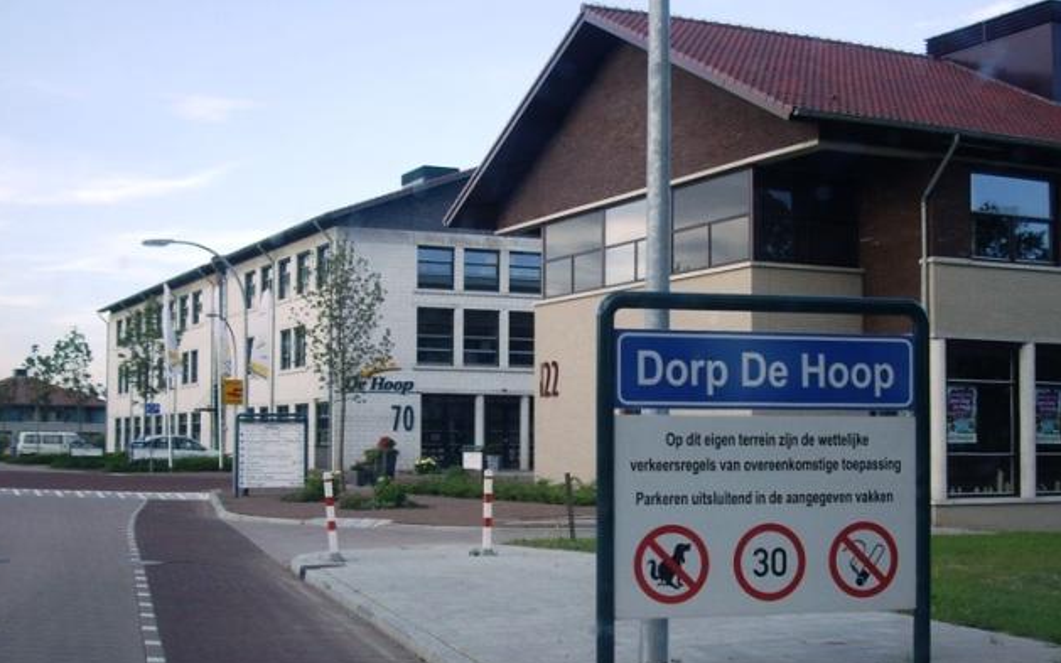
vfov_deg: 31.2
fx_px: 1185
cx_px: 523
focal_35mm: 41
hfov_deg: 48.2
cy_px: 376
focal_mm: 7.9
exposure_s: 1/200
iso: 64
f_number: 2.8
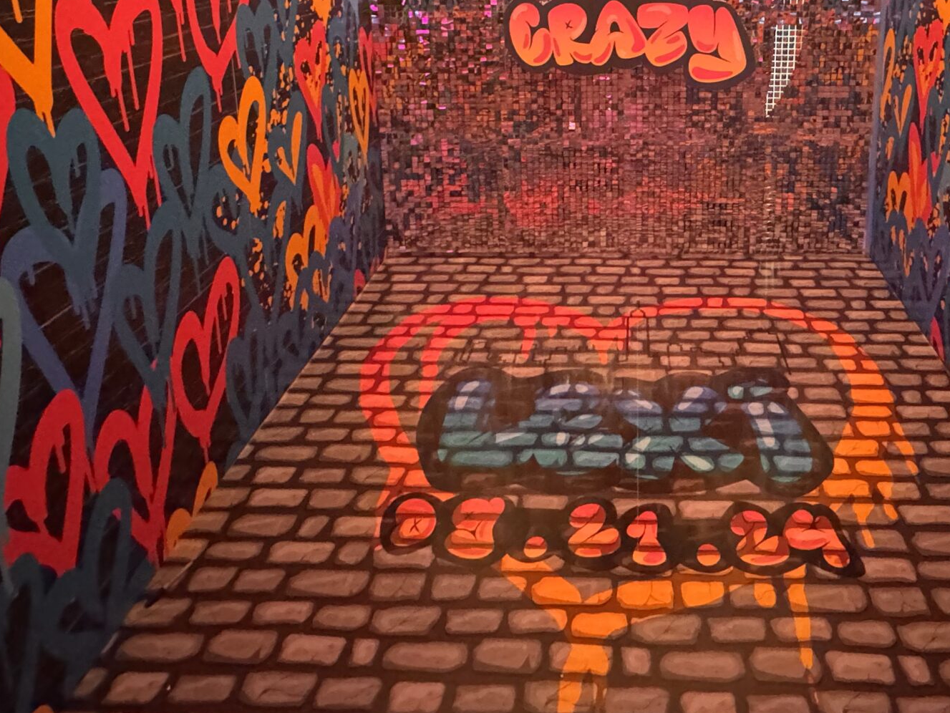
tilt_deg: -11.4
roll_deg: -0.3
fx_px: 741
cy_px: 69
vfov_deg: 46.3
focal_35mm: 27
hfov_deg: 64.0
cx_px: 614
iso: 1000
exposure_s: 1/40
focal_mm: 2.22
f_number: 2.2
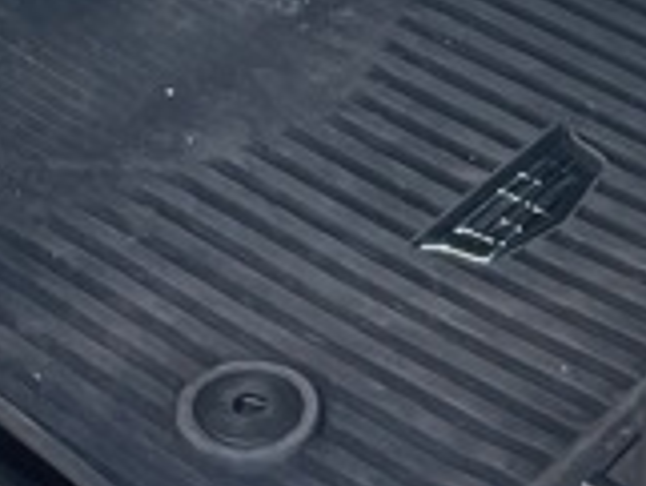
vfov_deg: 8.6
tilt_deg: -28.6
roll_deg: +0.6
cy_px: -414
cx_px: 437
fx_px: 3082
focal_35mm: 165
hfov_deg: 12.0
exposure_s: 1/147
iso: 32
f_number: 1.6
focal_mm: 4.2
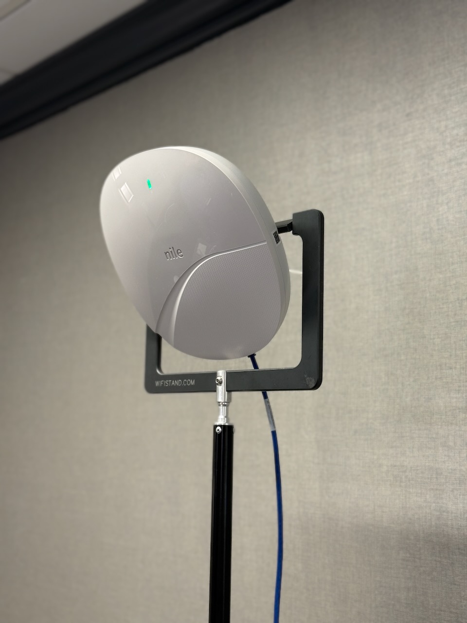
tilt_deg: +9.6
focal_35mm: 48
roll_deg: -0.9
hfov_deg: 30.3
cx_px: 234
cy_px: 312
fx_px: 863
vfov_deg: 39.7
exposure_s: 1/60
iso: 100
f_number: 1.78
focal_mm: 6.76
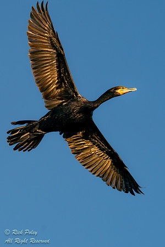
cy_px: 124
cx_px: -12
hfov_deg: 3.8
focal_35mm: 365
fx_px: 2506
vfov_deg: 5.7
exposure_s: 1/2500
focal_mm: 243
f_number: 6.3
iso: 1250
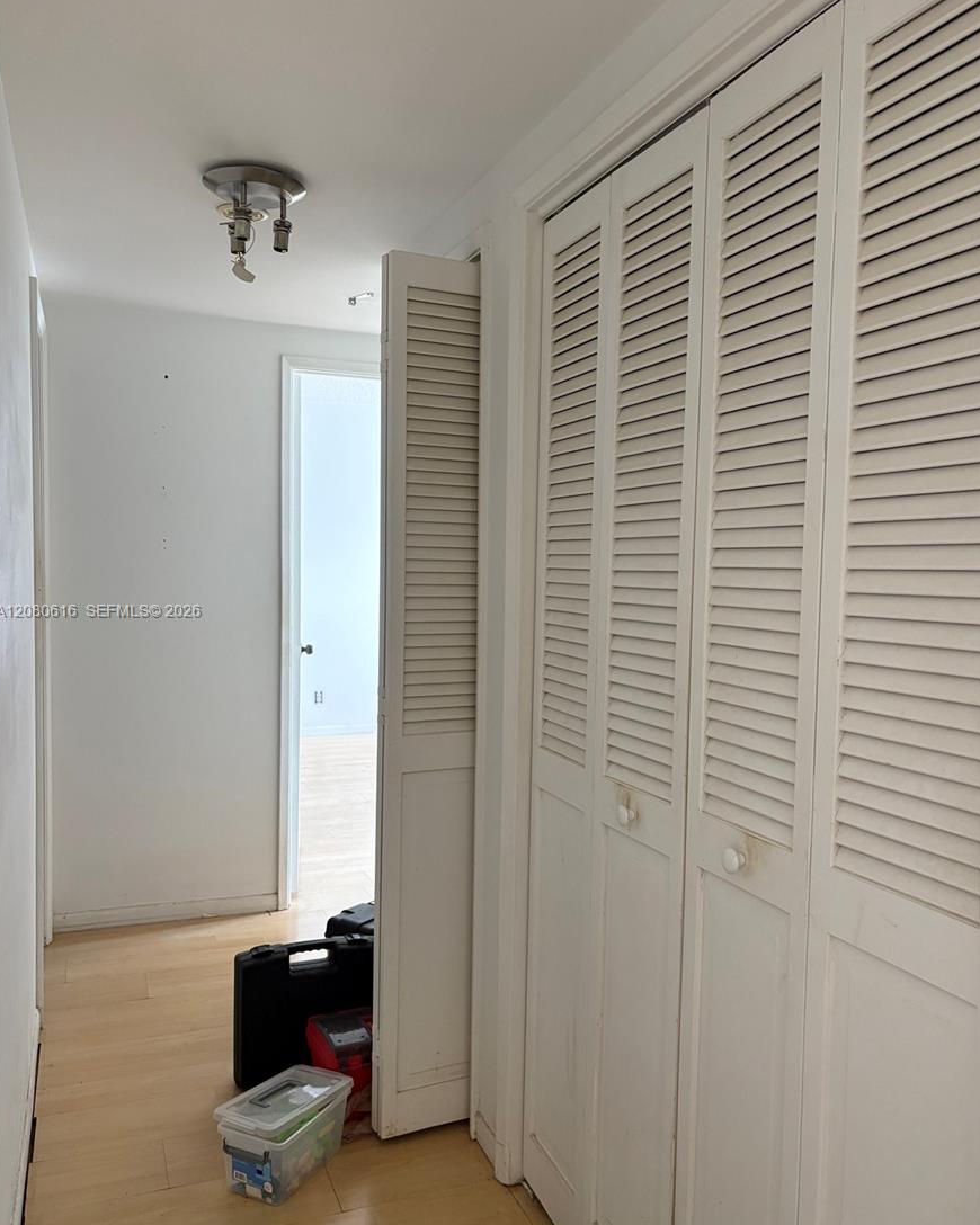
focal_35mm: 28
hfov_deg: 51.5
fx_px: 1015
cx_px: 499
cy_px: 612
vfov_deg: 62.2
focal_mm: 5.96
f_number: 1.6
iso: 200
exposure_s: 1/60
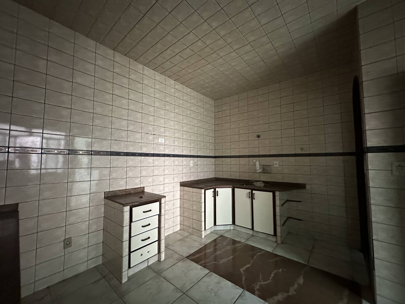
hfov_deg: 102.1
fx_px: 164
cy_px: 152
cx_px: 202
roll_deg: -0.2
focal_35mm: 14
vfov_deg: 85.7
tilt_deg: +3.1
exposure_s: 1/41
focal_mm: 2.22
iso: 1250
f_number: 2.2
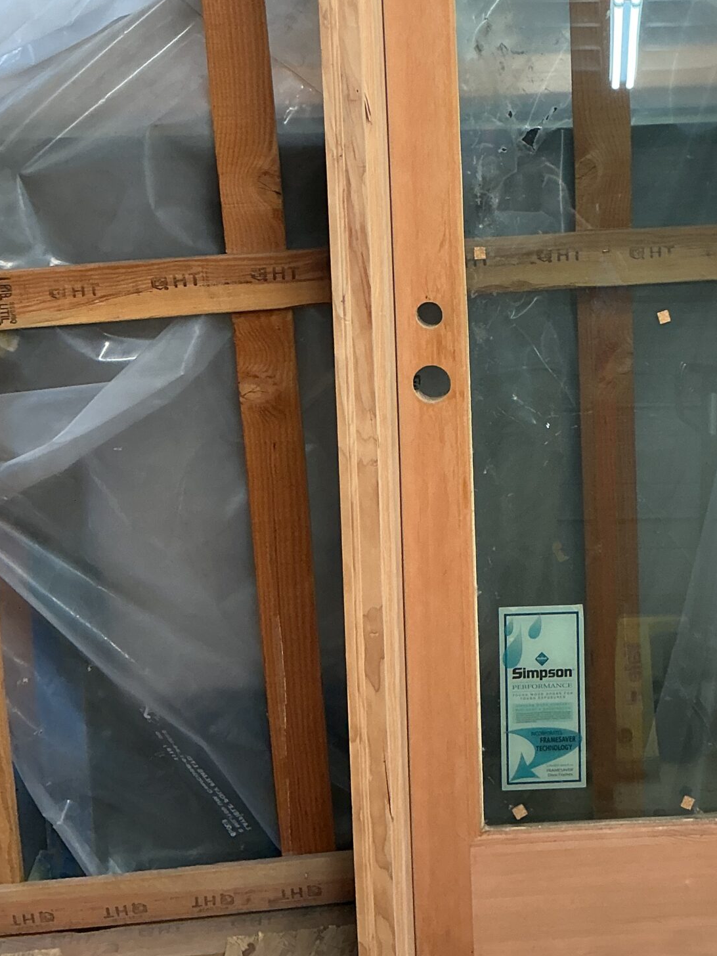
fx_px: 1408
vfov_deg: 36.8
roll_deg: +1.1
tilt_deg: -20.8
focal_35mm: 51
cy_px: 267
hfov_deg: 27.7
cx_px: 616
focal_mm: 3
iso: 80
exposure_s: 1/60
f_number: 1.8
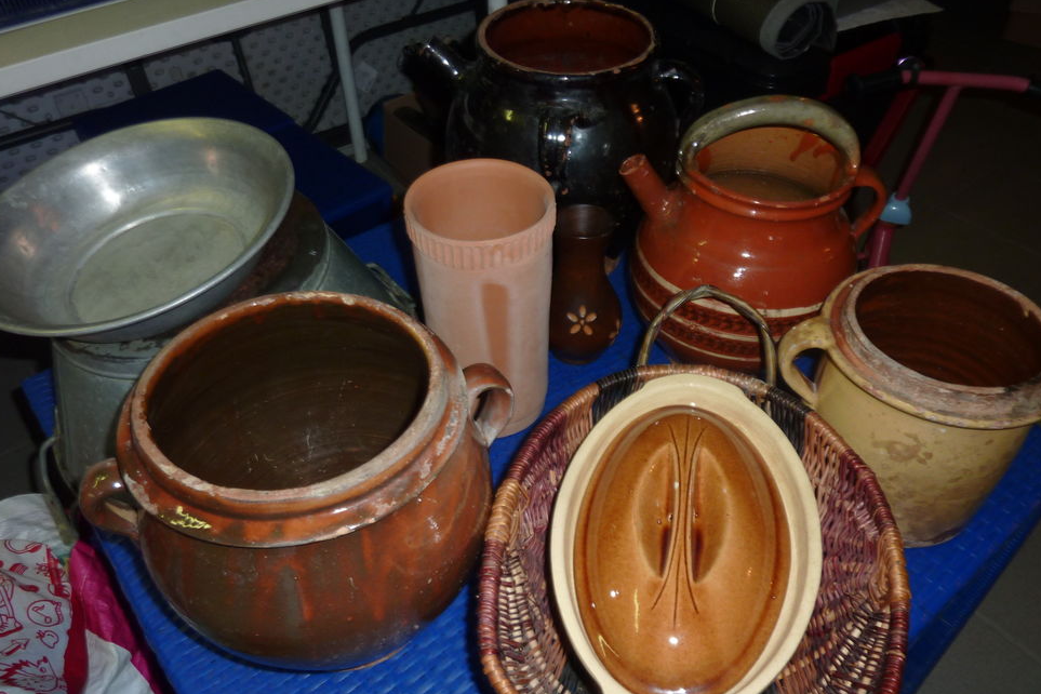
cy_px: 375
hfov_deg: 67.4
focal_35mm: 27
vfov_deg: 47.9
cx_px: 515
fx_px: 781
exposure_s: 1/30
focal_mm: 4.1
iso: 100
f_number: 3.3
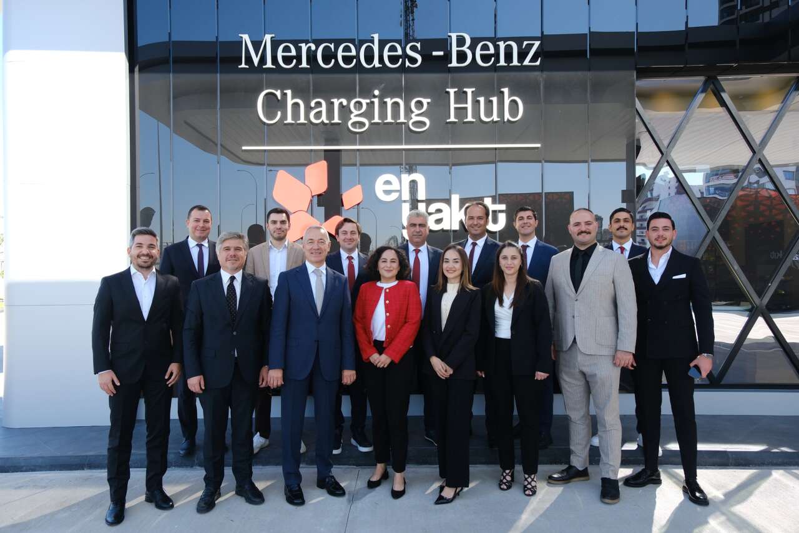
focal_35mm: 25
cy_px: 266
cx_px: 400
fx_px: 555
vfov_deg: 51.3
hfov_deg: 71.5
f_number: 5.6
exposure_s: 1/100
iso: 160
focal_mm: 16.5
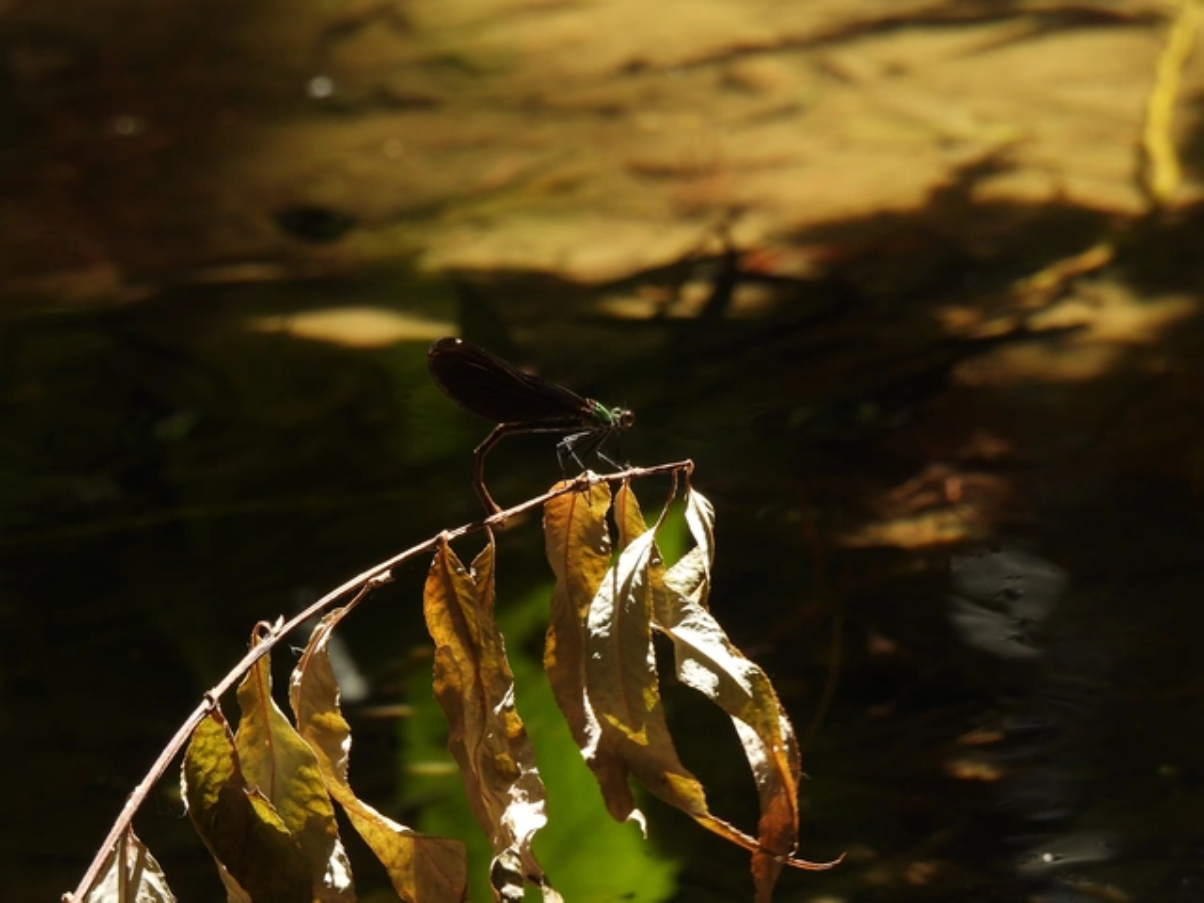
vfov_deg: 2.5
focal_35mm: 600
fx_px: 20869
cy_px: 452
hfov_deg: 3.3
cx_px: 602
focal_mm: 107
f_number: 5.6
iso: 100
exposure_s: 1/100
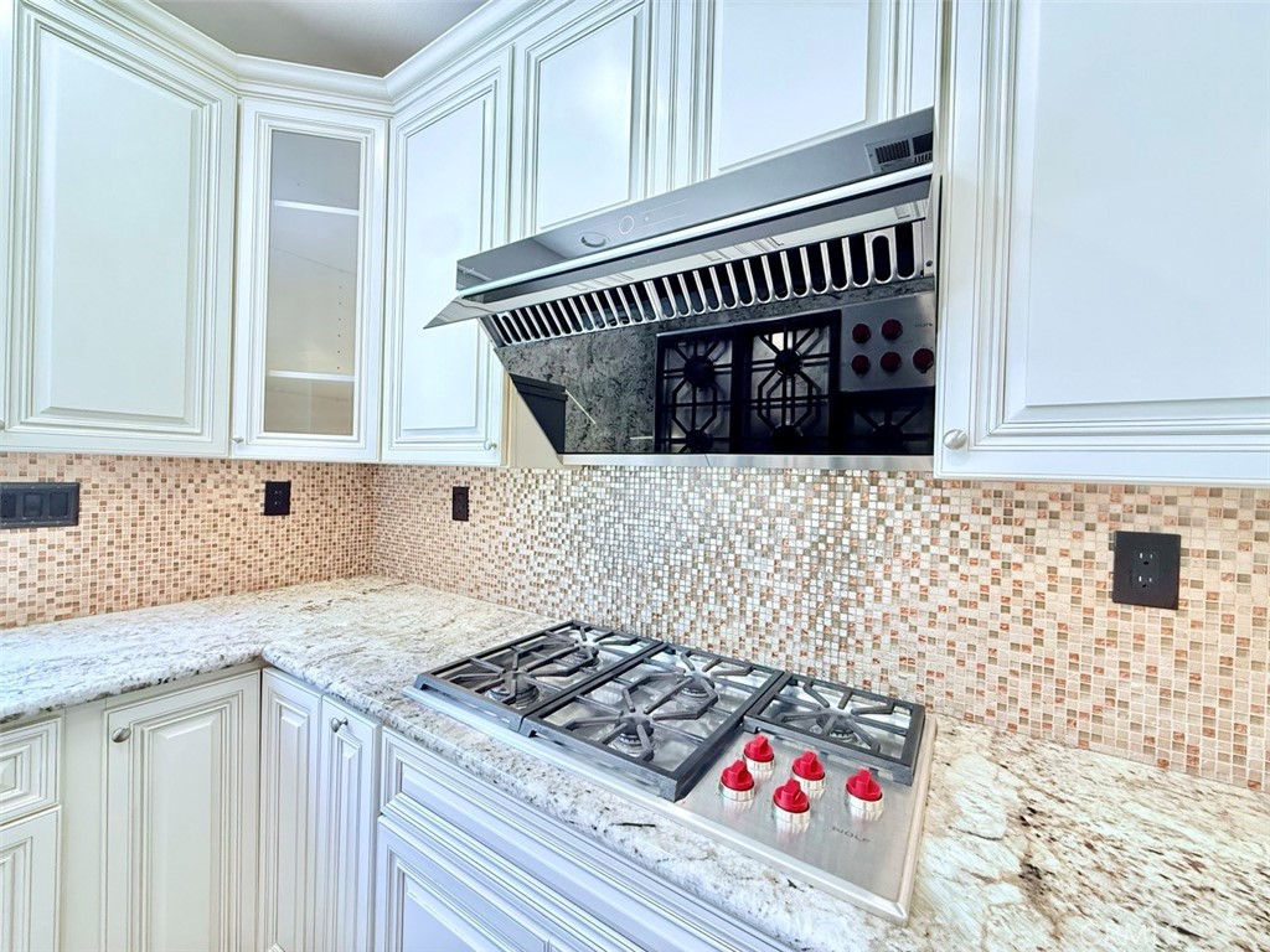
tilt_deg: -0.6
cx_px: 635
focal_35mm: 14
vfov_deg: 85.7
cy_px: 476
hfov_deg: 102.1
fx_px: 514
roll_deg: -1.5
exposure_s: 1/120
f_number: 2.2
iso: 250
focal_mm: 2.22
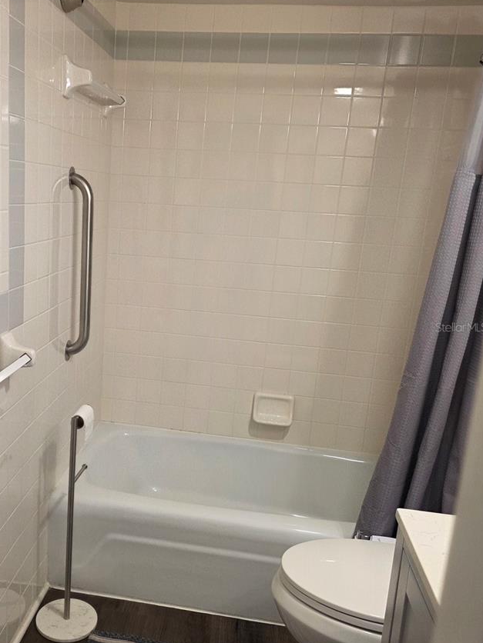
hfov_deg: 42.1
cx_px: 143
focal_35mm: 33
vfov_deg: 55.3
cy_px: 327
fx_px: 614
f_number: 1.7
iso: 200
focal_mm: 6.3
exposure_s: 1/120
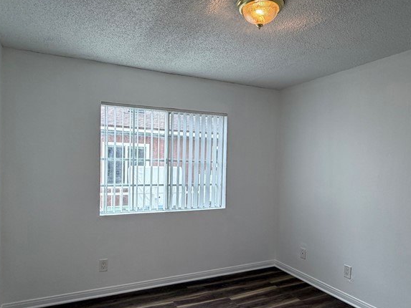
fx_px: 297
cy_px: 175
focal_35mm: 25
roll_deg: -1.2
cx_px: 211
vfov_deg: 54.7
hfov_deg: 69.4
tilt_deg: -3.1
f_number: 2.2
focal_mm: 2.22
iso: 160
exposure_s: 1/120
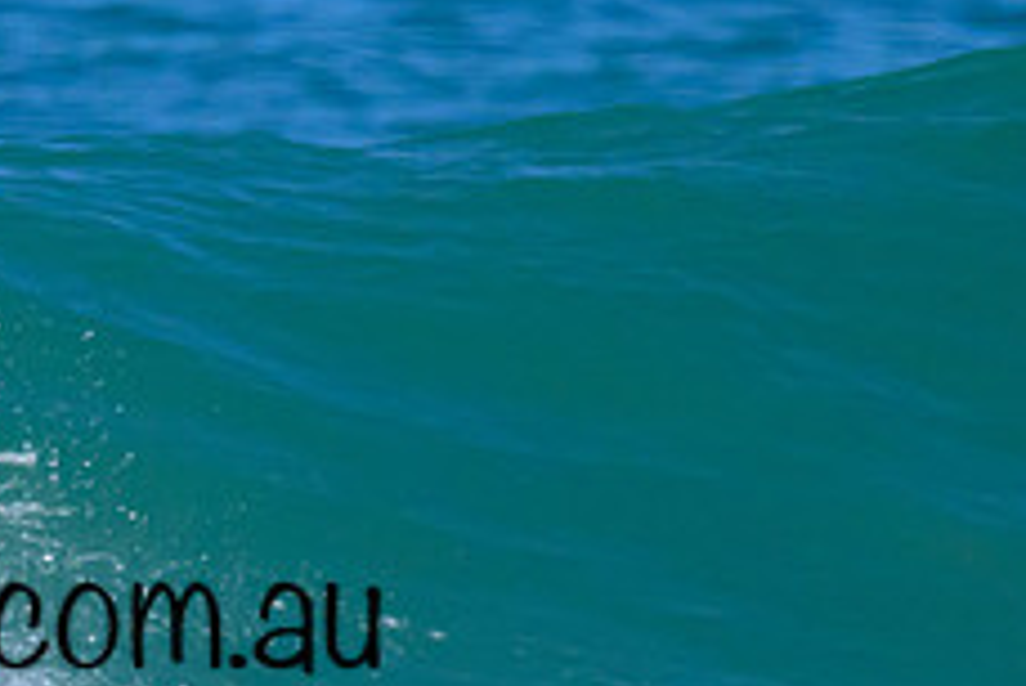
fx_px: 77024
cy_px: 275
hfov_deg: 0.8
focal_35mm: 2701
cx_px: -208
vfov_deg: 0.5
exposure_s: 1/2000
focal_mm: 800
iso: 5600
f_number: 11
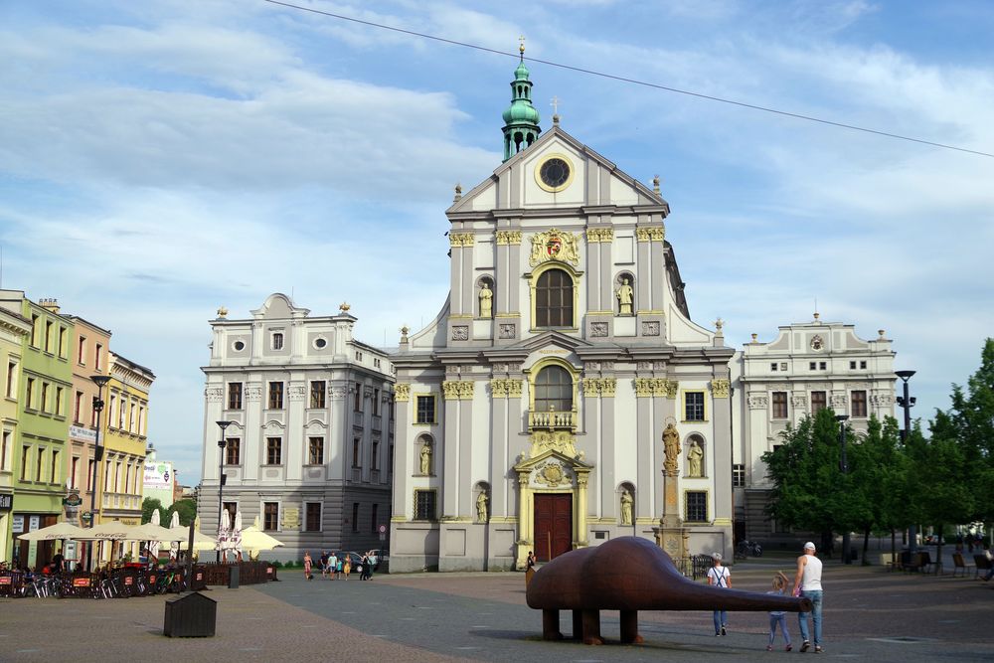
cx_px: 497
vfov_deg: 29.9
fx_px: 1243
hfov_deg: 43.6
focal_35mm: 45
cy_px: 332
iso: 100
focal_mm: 45
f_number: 4.5
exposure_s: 1/640
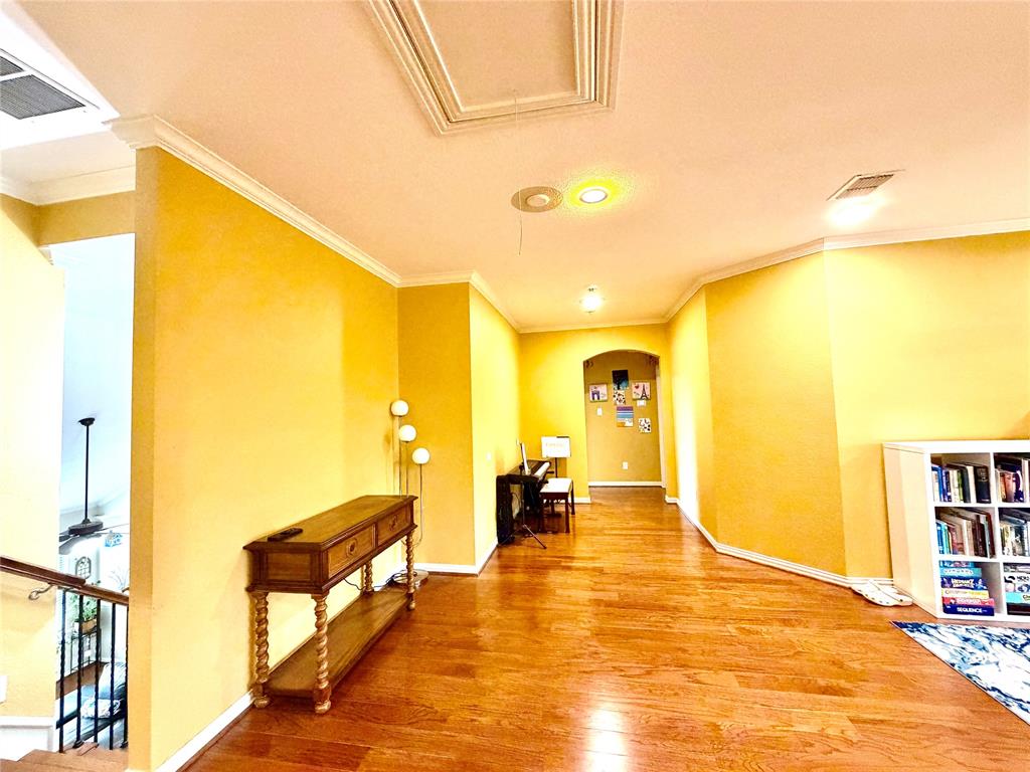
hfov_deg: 102.1
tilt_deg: +2.0
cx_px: 515
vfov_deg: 85.7
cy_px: 386
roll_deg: +2.5
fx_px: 417
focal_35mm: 14
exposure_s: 1/60
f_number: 2.2
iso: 500
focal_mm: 2.22
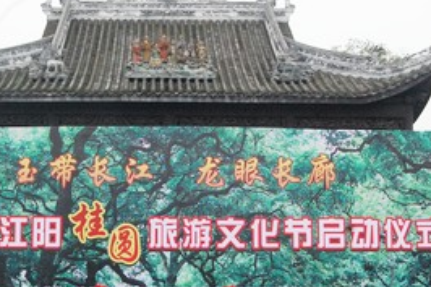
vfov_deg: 17.1
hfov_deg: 25.6
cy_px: 238
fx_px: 945
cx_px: 160
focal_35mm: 79
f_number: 11
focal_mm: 28
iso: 1600
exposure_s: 1/500
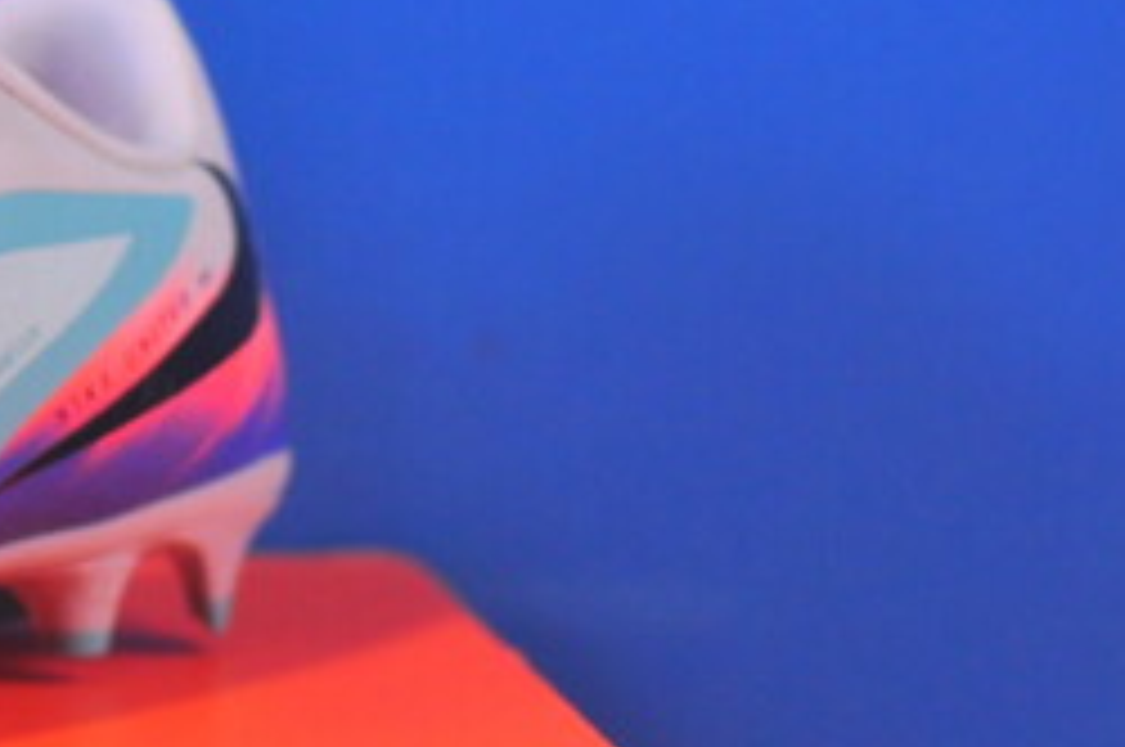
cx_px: -630
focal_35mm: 240
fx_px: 7490
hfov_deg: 8.4
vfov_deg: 5.7
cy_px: -182
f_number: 2.5
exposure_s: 1/320
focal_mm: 50
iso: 250
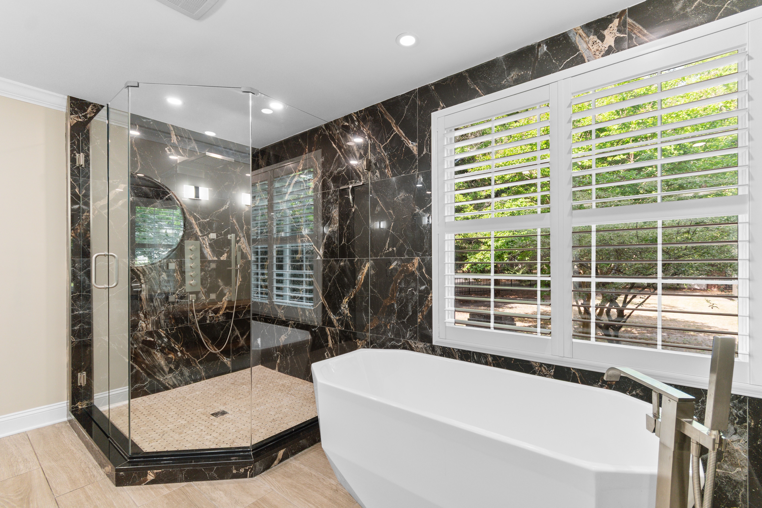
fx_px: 317
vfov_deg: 77.3
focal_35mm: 15
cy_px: 254
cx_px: 381
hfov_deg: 100.4
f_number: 4.5
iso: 100
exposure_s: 1/8
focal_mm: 10
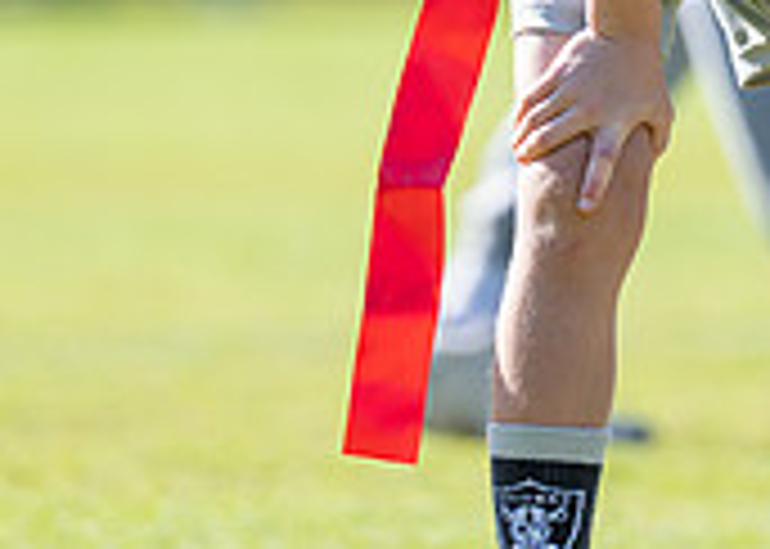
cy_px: -311
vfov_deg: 1.7
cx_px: 751
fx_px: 18756
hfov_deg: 2.4
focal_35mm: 858
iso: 250
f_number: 2.8
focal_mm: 200
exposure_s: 1/2500
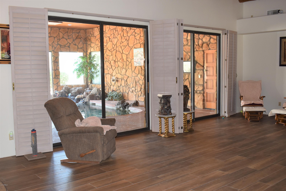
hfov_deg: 53.1
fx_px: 286
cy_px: 96
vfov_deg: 36.9
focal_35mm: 36
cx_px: 143
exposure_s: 1/30
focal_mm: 24
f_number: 5.6
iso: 360
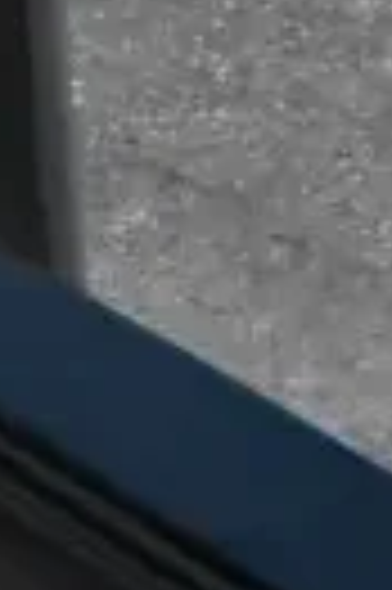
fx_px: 5158
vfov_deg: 6.0
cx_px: -252
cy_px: 1916
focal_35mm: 315
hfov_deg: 4.3
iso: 6400
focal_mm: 30
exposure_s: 1/4000
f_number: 29
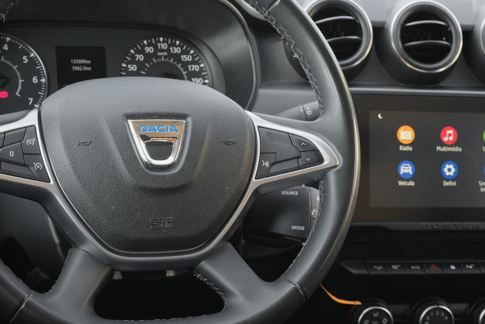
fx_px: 916
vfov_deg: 20.0
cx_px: 242
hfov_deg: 29.7
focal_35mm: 68
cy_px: 162
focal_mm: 45
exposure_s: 1/60
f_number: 9
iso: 2000
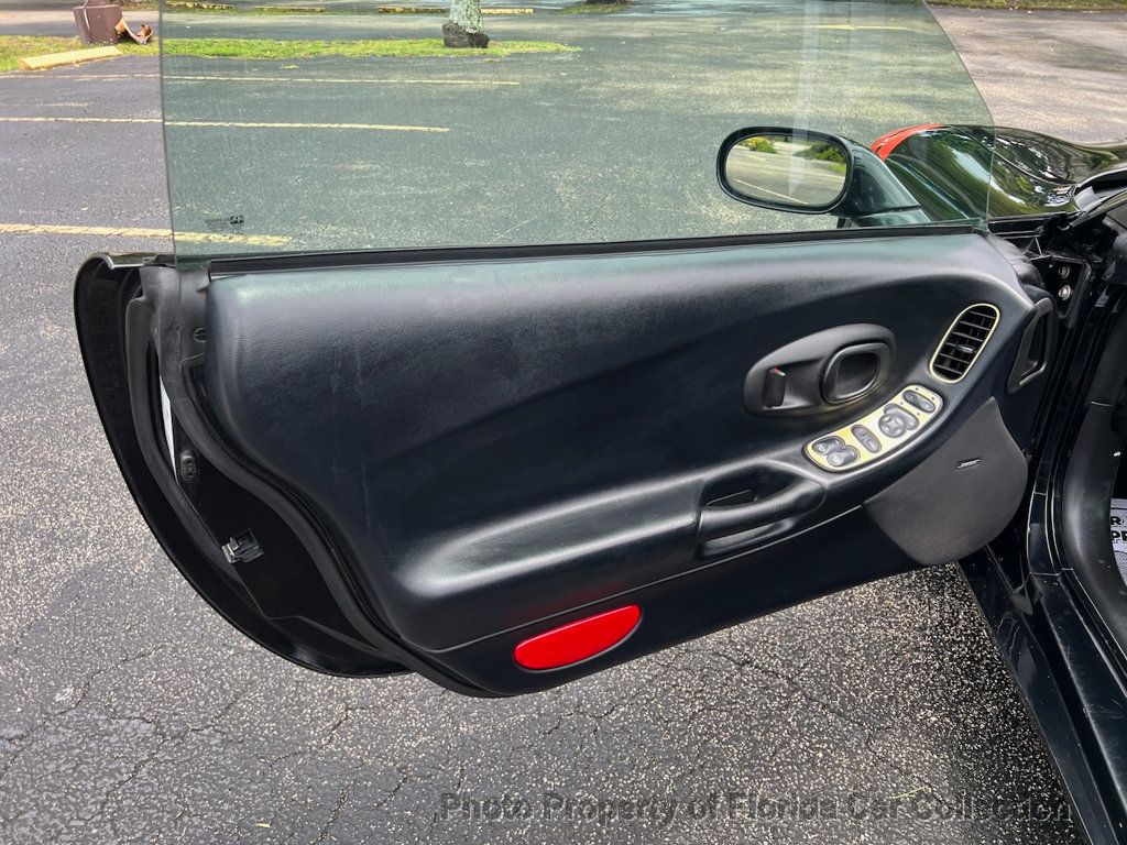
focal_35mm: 26
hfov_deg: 67.3
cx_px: 564
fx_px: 846
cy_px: 422
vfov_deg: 53.1
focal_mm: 5.7
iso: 50
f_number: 1.5
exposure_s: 1/383
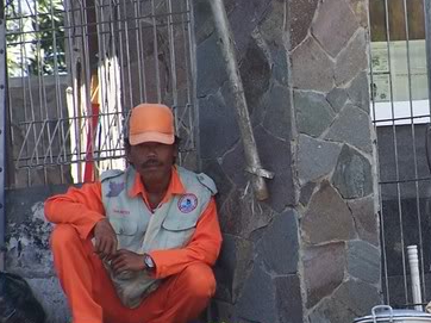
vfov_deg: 2.8
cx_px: 425
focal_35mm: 526
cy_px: 236
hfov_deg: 3.8
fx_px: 6545
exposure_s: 1/250
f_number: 3.2
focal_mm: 39.5
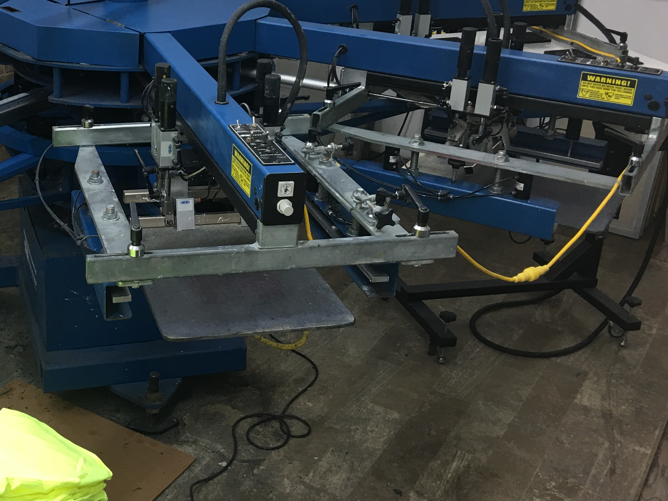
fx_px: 965
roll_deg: -0.7
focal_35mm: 50
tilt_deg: -20.8
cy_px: 196
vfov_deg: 29.0
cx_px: 135
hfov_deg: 36.9
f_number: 2.2
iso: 25
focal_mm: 4.15
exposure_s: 1/15
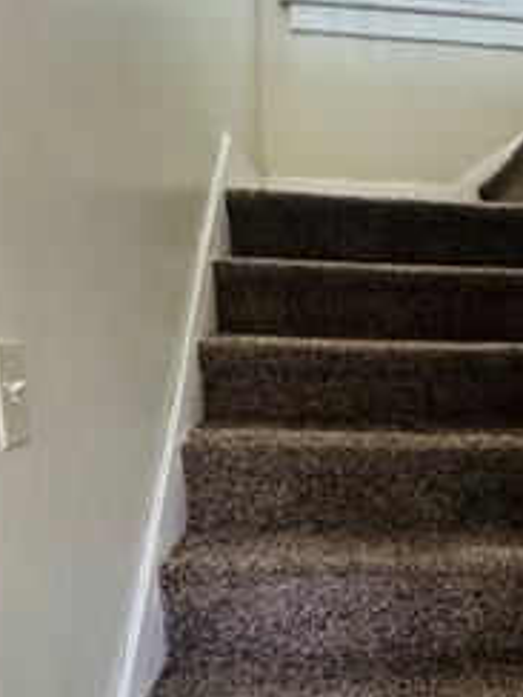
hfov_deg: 30.8
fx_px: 886
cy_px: 520
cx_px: 506
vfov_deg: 41.7
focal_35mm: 44
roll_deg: -1.0
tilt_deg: -13.0
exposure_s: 1/60
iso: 640
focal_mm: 2.22
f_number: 2.2
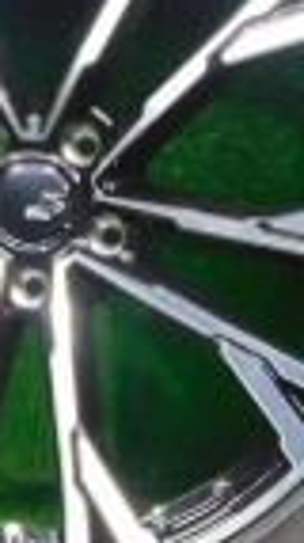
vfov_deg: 9.7
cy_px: 619
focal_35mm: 220
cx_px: 517
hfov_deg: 5.4
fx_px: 3166
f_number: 4
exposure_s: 1/15
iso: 400
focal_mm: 8.1
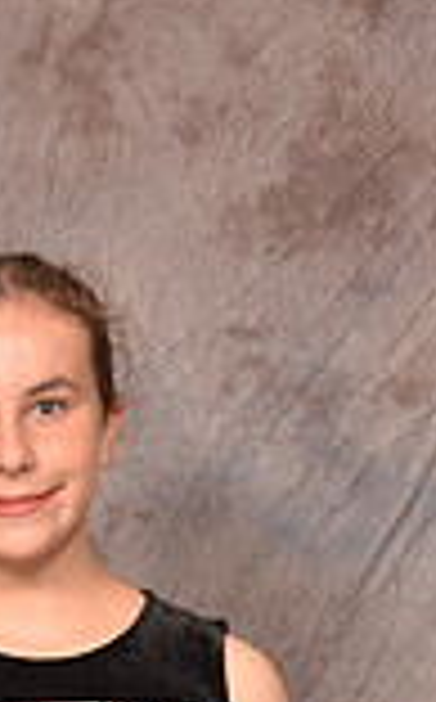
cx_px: -180
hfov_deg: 8.1
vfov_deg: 12.4
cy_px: 1102
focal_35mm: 159
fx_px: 3034
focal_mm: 28
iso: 200
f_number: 5.6
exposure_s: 1/60
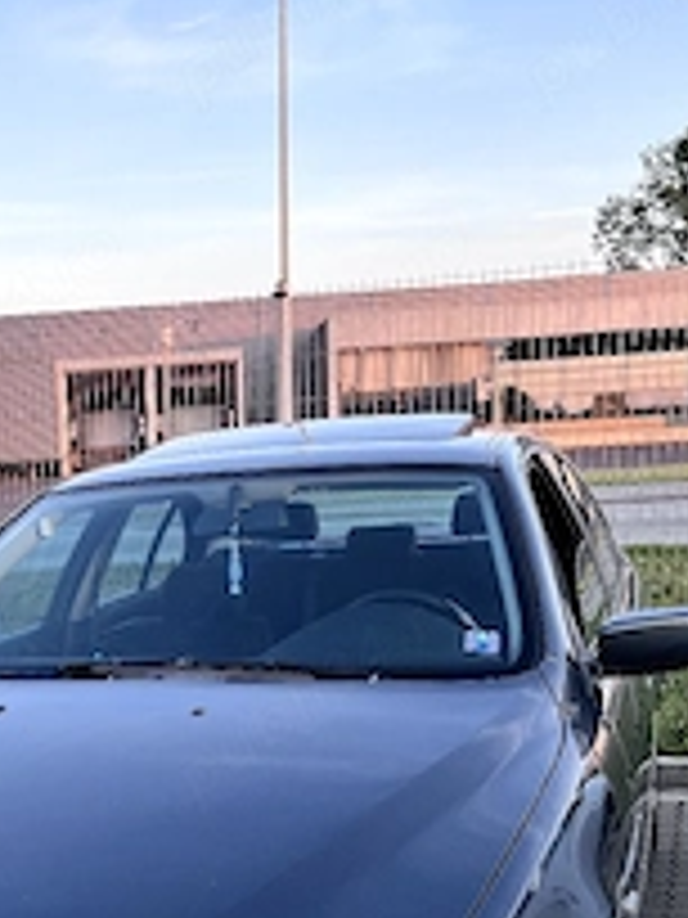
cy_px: 742
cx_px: 63
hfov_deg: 27.5
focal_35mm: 51
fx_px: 1352
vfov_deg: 36.2
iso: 50
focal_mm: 5.7
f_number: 1.5
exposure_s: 1/417
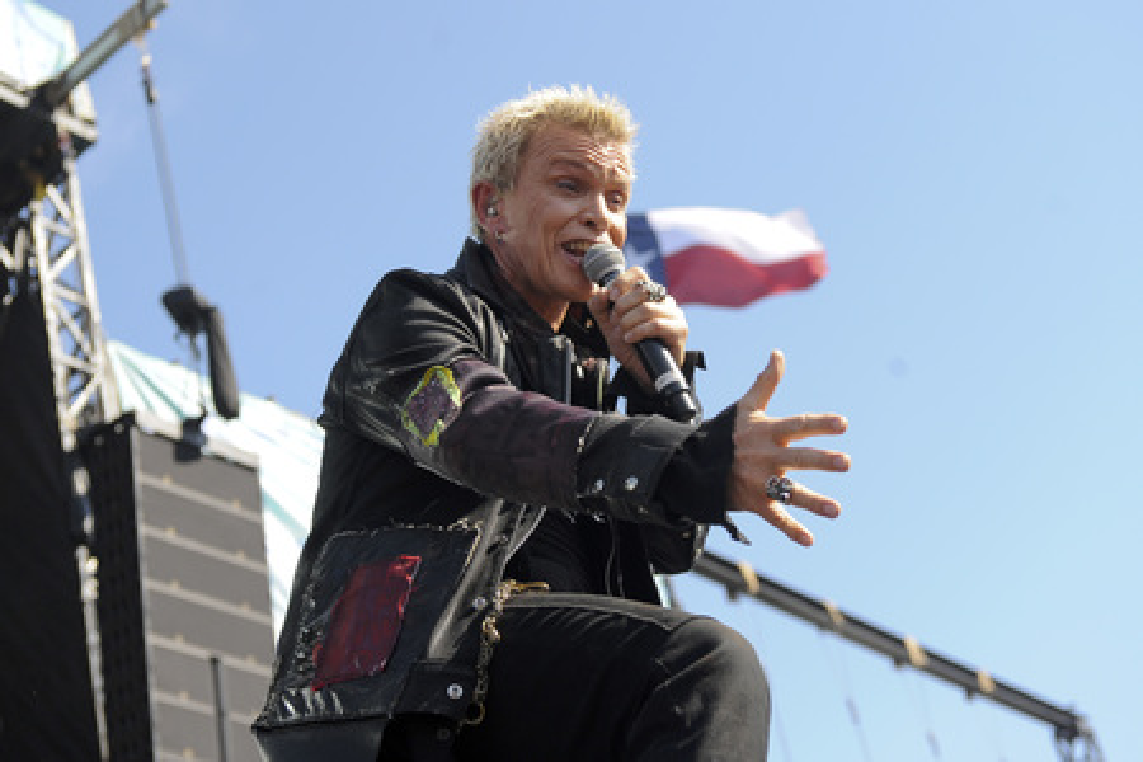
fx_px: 1968
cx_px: 572
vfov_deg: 21.9
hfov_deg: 32.4
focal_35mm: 62
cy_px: 381
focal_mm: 62
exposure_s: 1/1600
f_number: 4
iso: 640
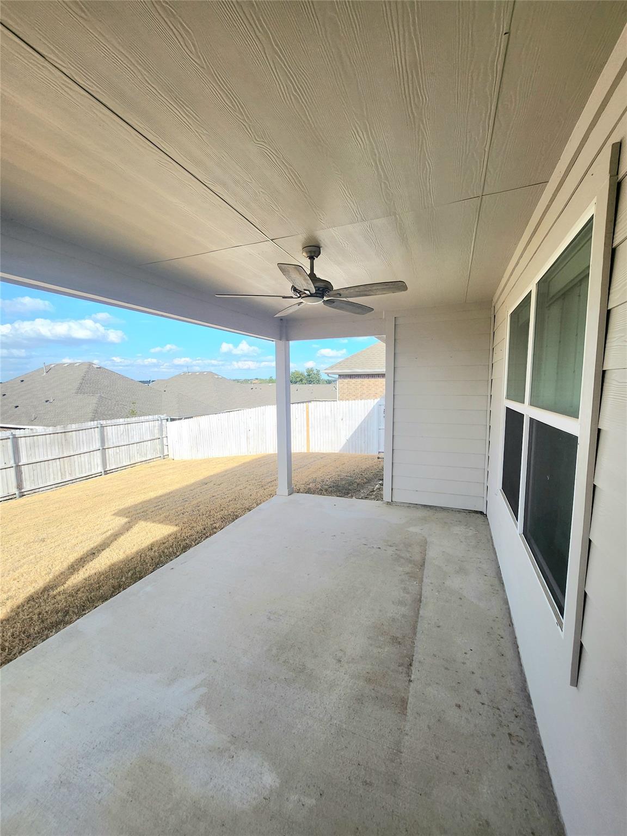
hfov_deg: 89.9
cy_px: 418
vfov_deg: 106.2
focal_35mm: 13
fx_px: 314
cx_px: 314
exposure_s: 1/909
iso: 32
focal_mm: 1.74
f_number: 2.2
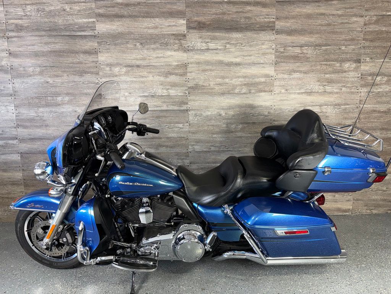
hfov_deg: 71.6
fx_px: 271
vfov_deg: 56.8
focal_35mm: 24
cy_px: 147
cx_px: 196
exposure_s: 1/27
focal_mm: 6.76
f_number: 1.78
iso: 80
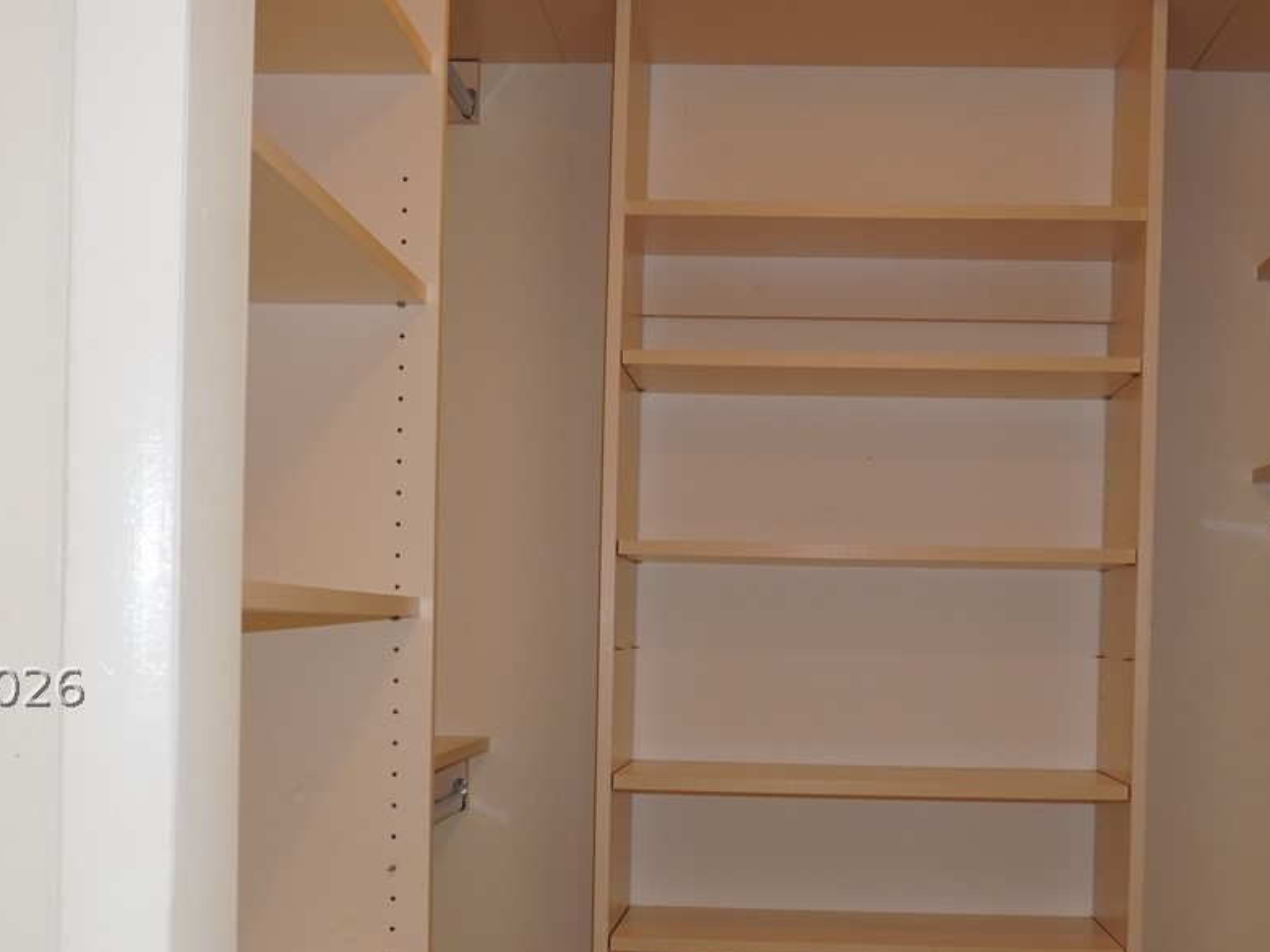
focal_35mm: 50
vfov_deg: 28.8
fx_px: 1834
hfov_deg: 38.1
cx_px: 721
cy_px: 684
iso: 320
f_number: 5.6
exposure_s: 1/60
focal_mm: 16
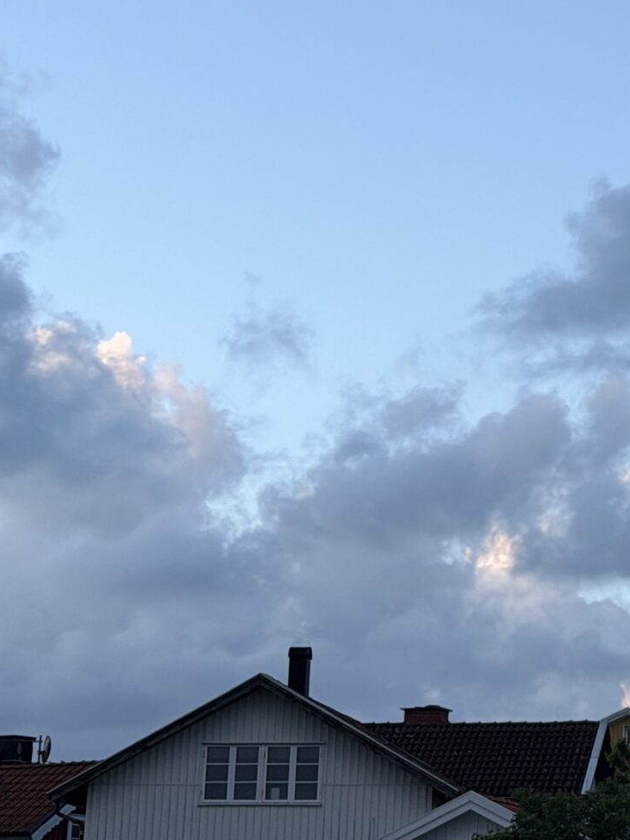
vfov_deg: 15.6
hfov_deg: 11.5
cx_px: 789
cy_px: 256
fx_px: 3058
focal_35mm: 126
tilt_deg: +15.2
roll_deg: -1.3
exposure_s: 1/855
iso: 64
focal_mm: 6.76
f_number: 1.78
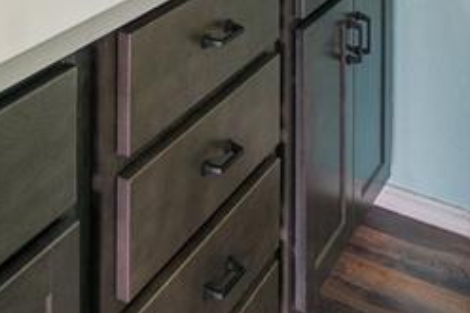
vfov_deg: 17.4
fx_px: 809
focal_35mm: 62
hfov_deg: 32.0
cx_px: 139
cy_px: -267
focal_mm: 10
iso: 200
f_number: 6.3
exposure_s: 1/50
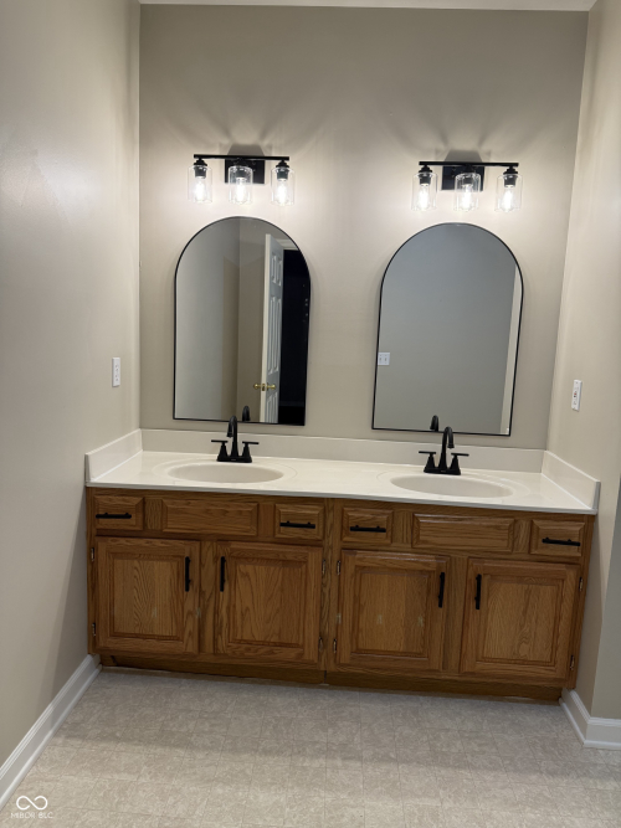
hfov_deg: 56.8
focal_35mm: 24
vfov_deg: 71.6
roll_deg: -3.4
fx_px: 574
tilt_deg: -5.5
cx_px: 310
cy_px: 414
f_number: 1.78
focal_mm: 6.76
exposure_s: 1/120
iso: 80
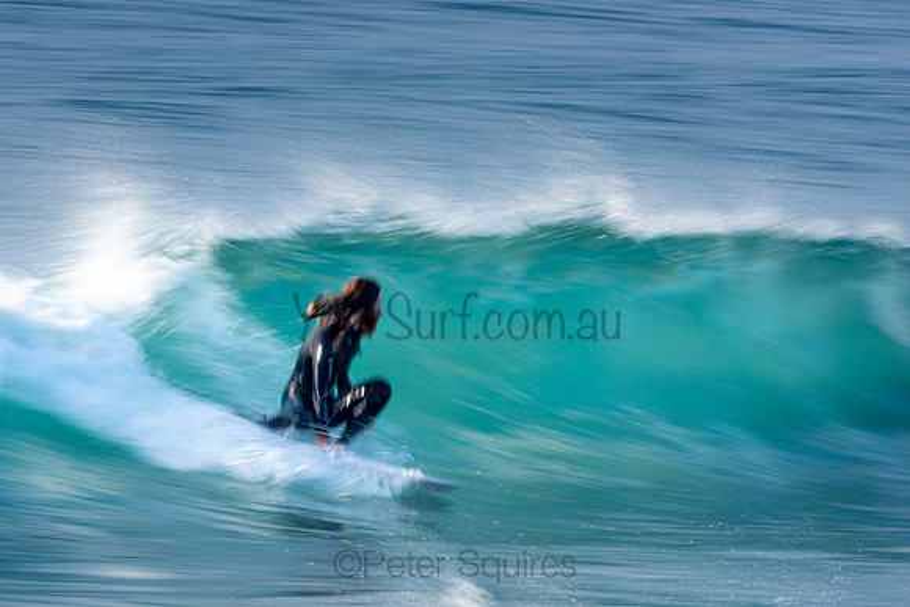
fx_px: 18962
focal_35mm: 750
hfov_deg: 2.7
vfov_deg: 1.8
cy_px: 304
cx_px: 455
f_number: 20
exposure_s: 1/20
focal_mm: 500
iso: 100
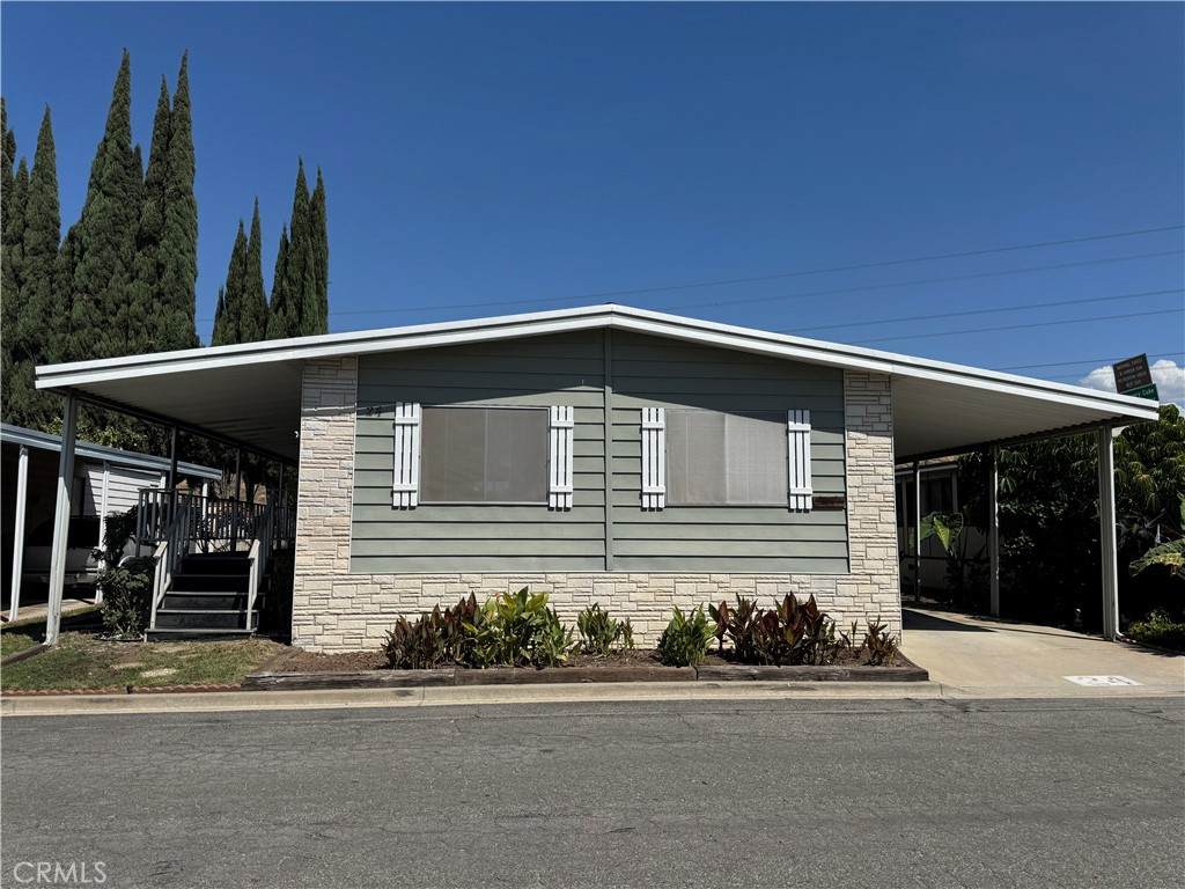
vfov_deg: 56.8
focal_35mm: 24
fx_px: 822
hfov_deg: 71.6
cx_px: 592
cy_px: 444
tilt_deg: +5.3
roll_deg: -0.5
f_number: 1.78
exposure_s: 1/7937
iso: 80
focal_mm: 6.76
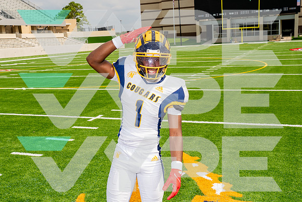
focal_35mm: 42
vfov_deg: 31.8
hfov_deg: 46.2
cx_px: 151
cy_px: 101
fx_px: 354
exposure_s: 1/250
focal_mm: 37
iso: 100
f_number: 8
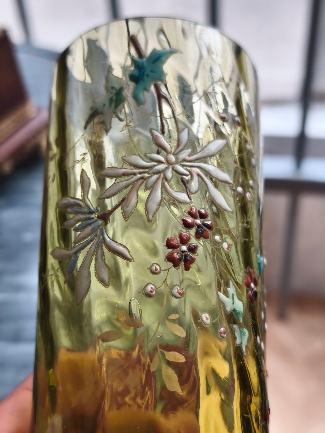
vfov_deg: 41.2
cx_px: 162
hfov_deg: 31.5
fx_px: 576
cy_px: 216
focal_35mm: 46
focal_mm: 6.06
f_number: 1.7
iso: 100
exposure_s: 1/100
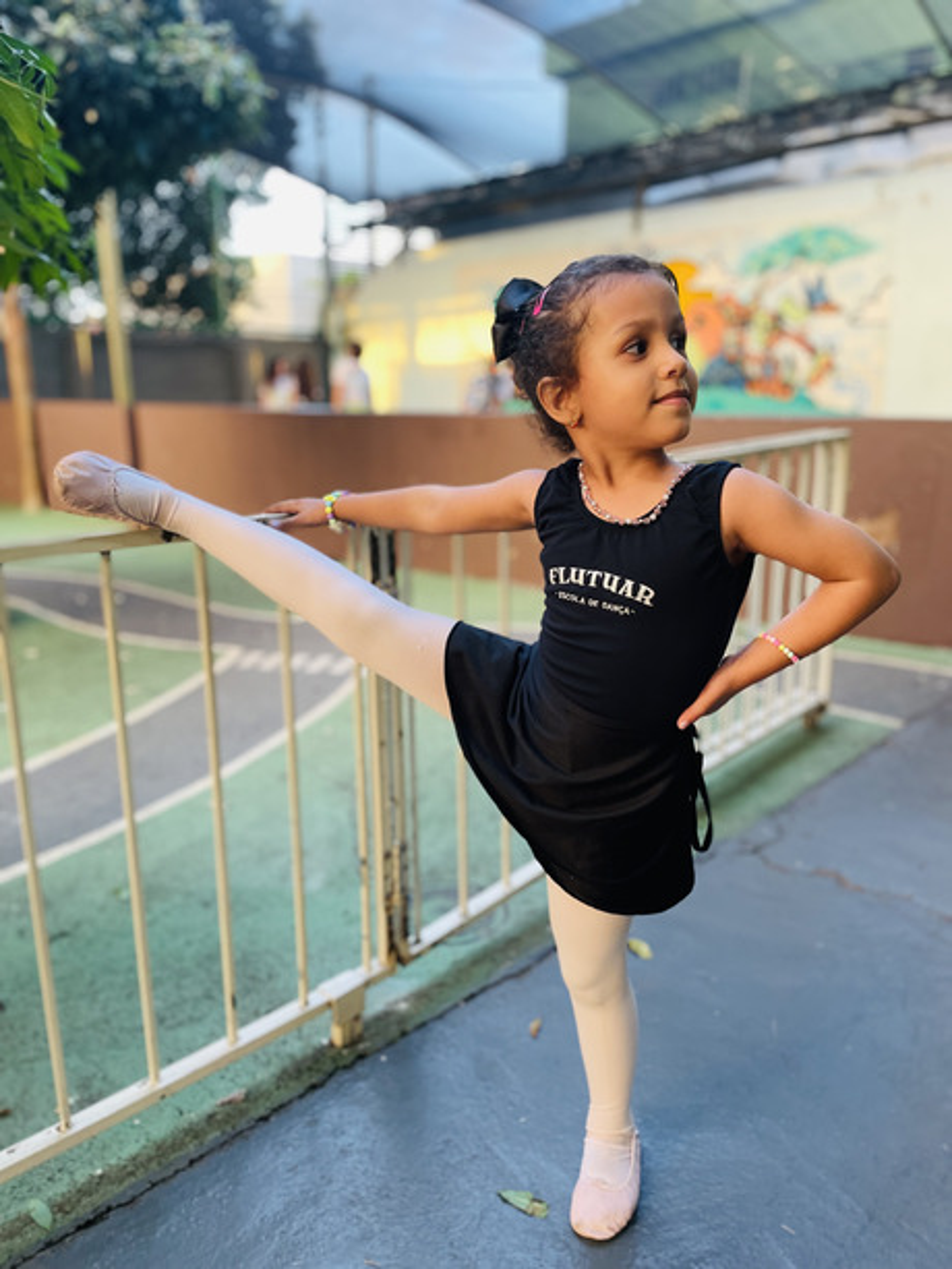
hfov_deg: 53.1
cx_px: 476
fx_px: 953
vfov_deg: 67.3
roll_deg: -0.2
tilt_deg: -12.5
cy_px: 634
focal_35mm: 26
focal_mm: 4.2
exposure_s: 1/60
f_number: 1.6
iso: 160
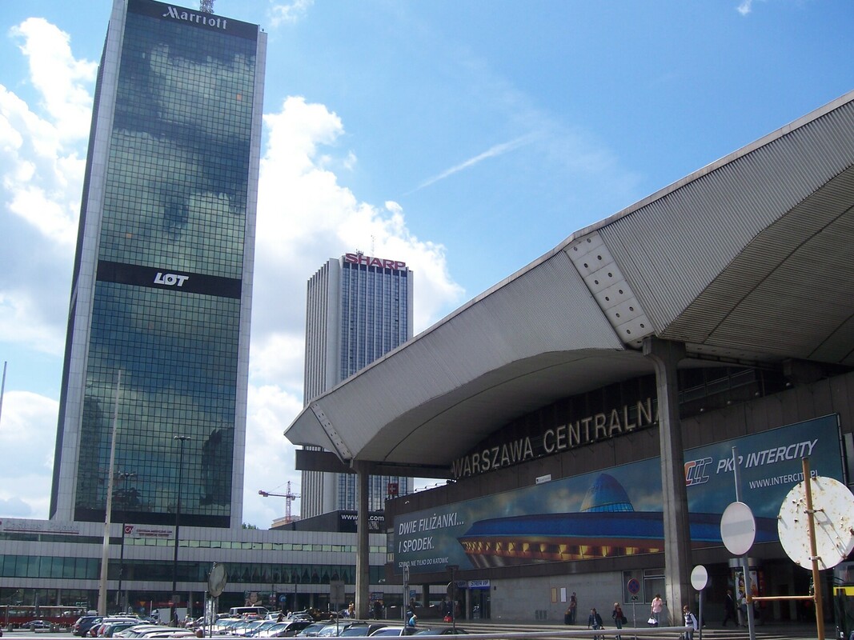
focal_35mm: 36
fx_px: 888
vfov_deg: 39.6
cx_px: 427
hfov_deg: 51.4
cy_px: 320
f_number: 4.5
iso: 80
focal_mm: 6.2
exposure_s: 1/640
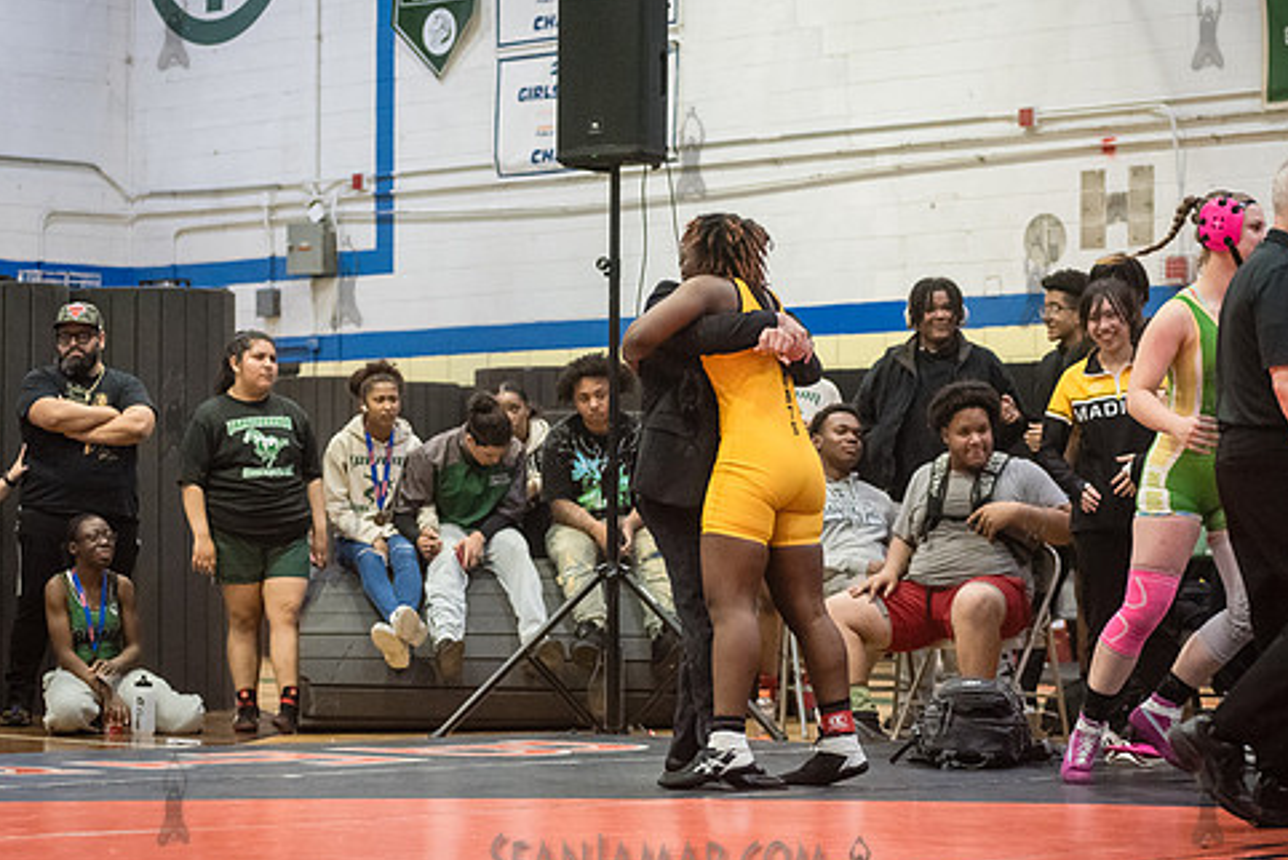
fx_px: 3866
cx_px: 670
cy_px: 409
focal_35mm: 108
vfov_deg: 12.7
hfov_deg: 18.9
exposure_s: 1/400
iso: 8000
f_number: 3.5
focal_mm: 86
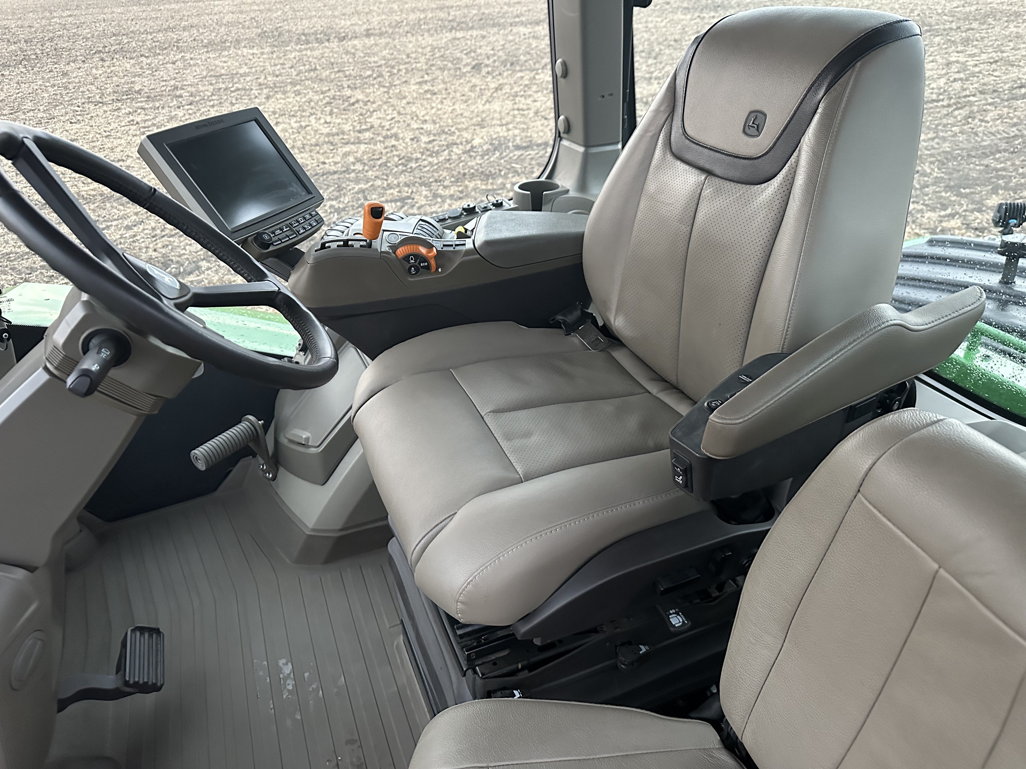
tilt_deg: -30.4
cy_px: 384
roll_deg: +3.0
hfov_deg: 71.6
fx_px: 711
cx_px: 513
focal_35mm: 24
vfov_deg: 56.8
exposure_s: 1/53
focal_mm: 6.86
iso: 1000
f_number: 1.78
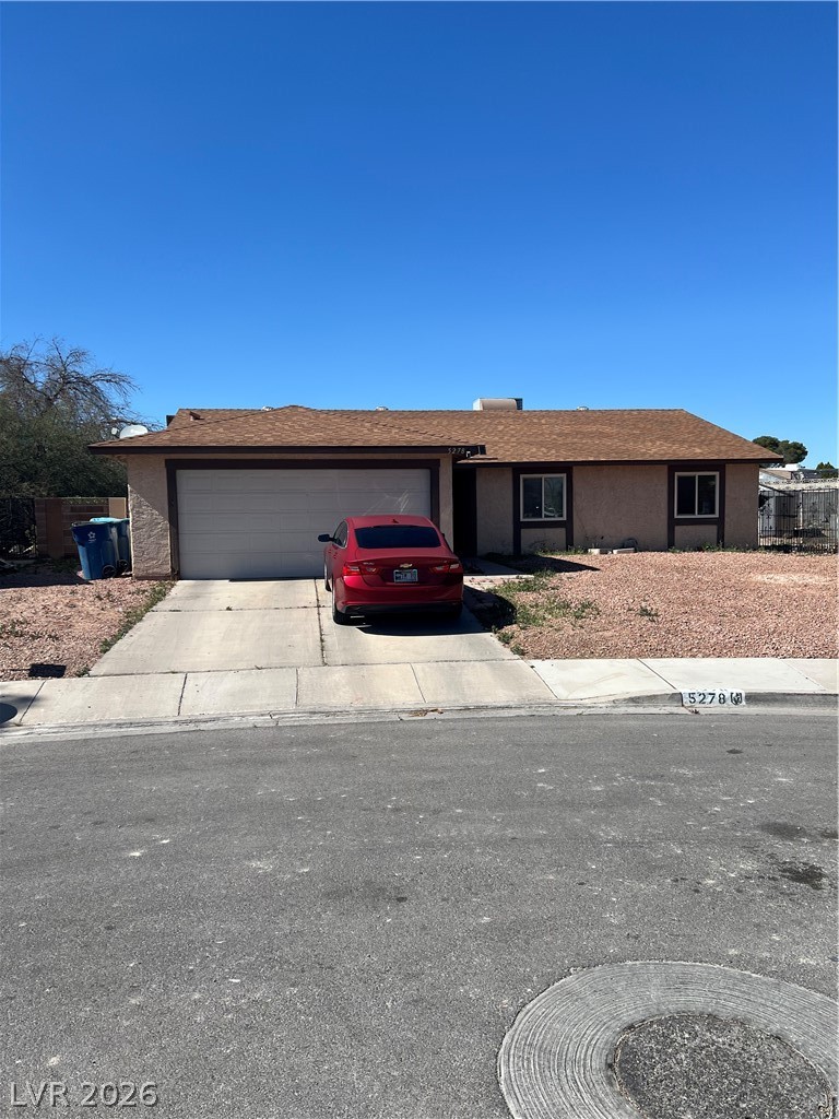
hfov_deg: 53.1
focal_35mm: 26
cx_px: 420
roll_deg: +1.1
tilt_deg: -3.2
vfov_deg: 67.3
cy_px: 560
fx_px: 840
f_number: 1.5
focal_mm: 5.7
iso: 50
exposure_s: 1/5076
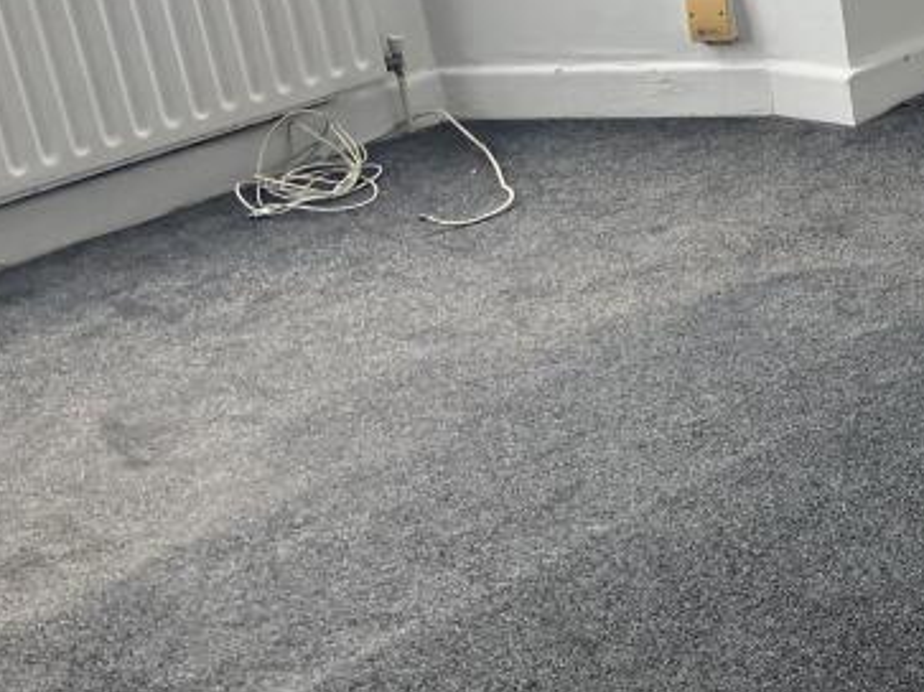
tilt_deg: -21.9
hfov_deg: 22.2
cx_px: 1207
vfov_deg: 18.5
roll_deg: +4.4
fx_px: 2108
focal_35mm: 79
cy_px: 173
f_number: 1.8
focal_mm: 3.99
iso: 80
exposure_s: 1/121
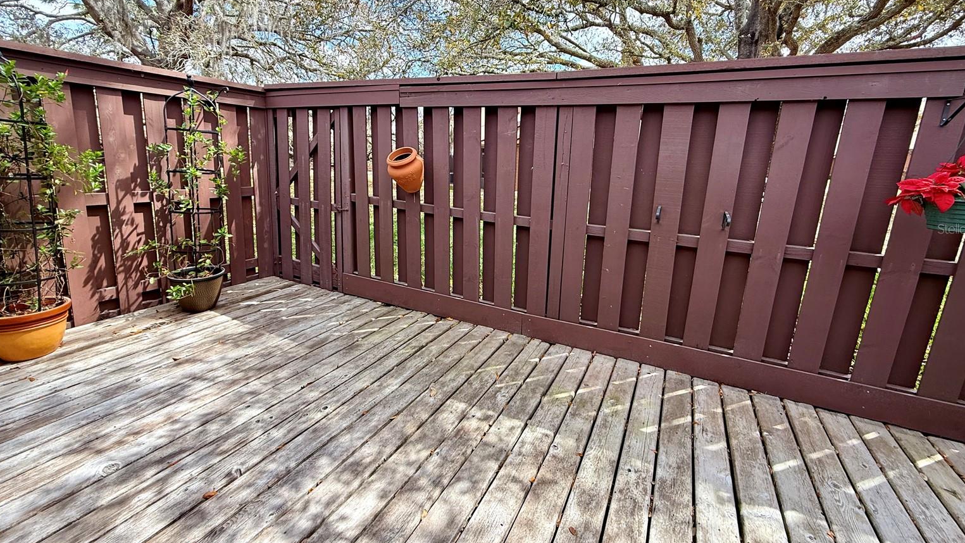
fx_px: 409
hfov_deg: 99.4
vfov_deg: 66.7
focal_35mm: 16
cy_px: 228
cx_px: 491
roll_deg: -2.2
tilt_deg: -11.0
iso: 64
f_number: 2.2
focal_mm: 2.22
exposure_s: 1/260
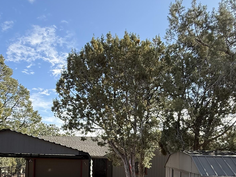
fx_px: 205
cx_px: 101
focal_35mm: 30
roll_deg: -0.8
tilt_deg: +0.9
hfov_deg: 59.7
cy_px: 150
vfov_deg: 43.8
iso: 64
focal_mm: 2.22
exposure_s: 1/424
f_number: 2.2
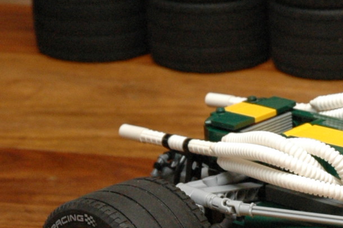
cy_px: 267
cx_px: 557
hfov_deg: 8.3
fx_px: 2303
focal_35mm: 242
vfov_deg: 5.6
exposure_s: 1/60
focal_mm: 44
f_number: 5.6
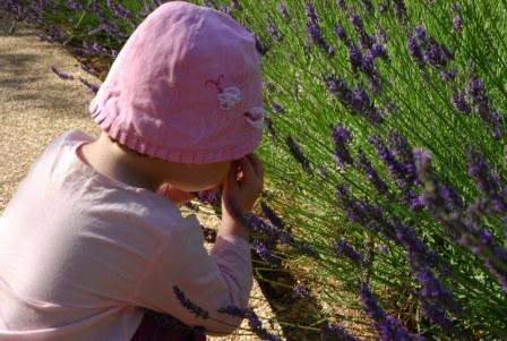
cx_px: 254
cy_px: 170
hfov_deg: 25.9
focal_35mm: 78
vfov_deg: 17.6
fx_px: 1101
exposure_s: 1/30
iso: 160
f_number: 18
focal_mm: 52
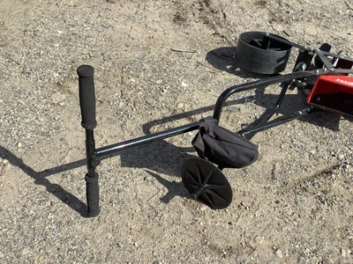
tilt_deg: -44.1
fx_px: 316
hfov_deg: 58.4
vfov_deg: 45.4
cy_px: 132
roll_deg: -3.4
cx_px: 176
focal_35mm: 31
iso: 25
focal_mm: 3.3
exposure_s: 1/1567
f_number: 2.4
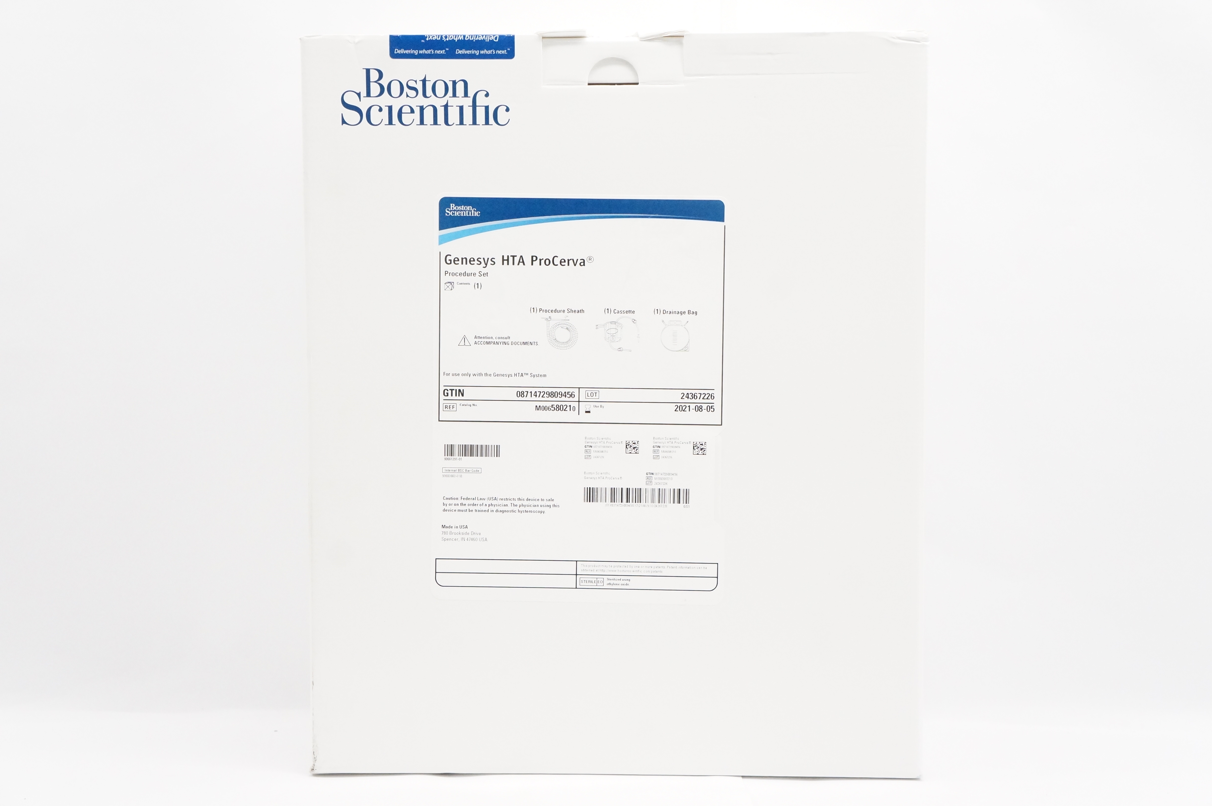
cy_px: 403
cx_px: 606
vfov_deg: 29.8
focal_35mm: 45
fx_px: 1513
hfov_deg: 43.6
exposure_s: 1/200
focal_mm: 30
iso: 3200
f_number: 8
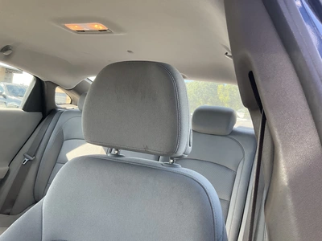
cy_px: 120
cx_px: 161
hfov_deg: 61.7
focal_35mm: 29
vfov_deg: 48.2
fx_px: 270
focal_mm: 3
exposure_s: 1/155
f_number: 1.8
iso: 32
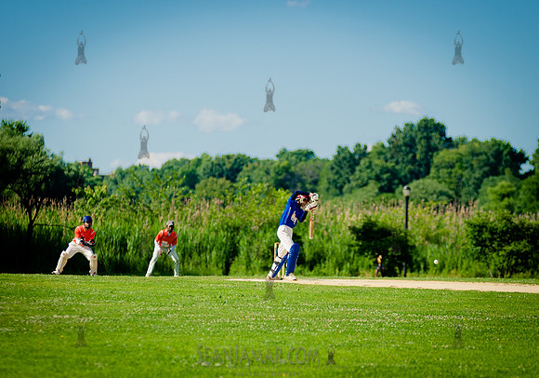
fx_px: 3161
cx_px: 296
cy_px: 194
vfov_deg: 6.8
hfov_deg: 9.7
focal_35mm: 208
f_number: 2.8
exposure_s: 1/3200
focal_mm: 145
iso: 200
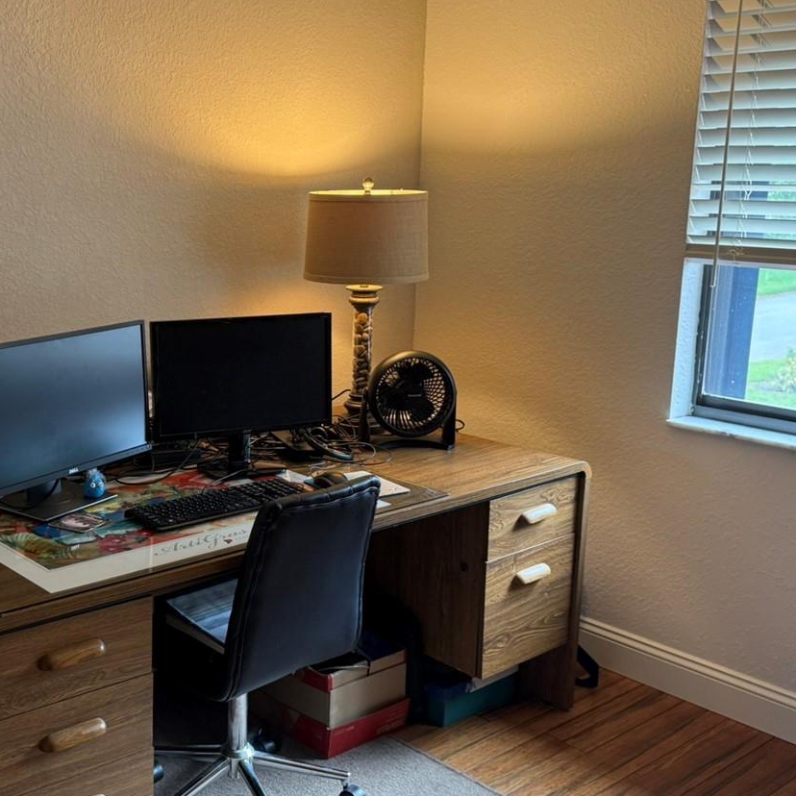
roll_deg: +0.1
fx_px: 1067
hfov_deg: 39.8
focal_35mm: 41
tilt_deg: -11.8
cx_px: 197
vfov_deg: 40.9
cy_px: 417
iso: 160
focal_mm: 6.76
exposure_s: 1/60
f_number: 1.78
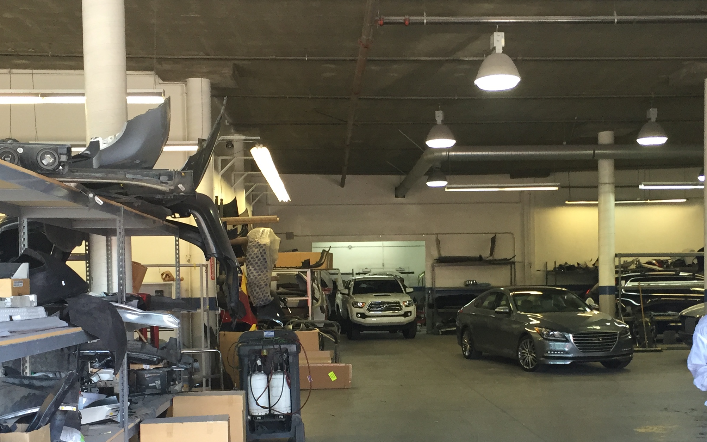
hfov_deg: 40.2
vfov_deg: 25.6
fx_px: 963
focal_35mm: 50
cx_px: 393
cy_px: 313
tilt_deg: -1.9
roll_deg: +0.7
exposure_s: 1/30
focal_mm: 4.15
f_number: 2.2
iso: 40
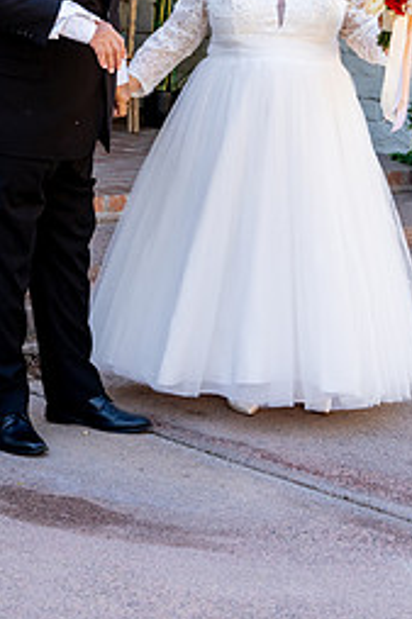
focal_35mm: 124
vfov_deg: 16.4
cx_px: 188
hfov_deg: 11.0
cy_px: 119
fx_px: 2131
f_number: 5.6
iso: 500
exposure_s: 1/250
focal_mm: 70
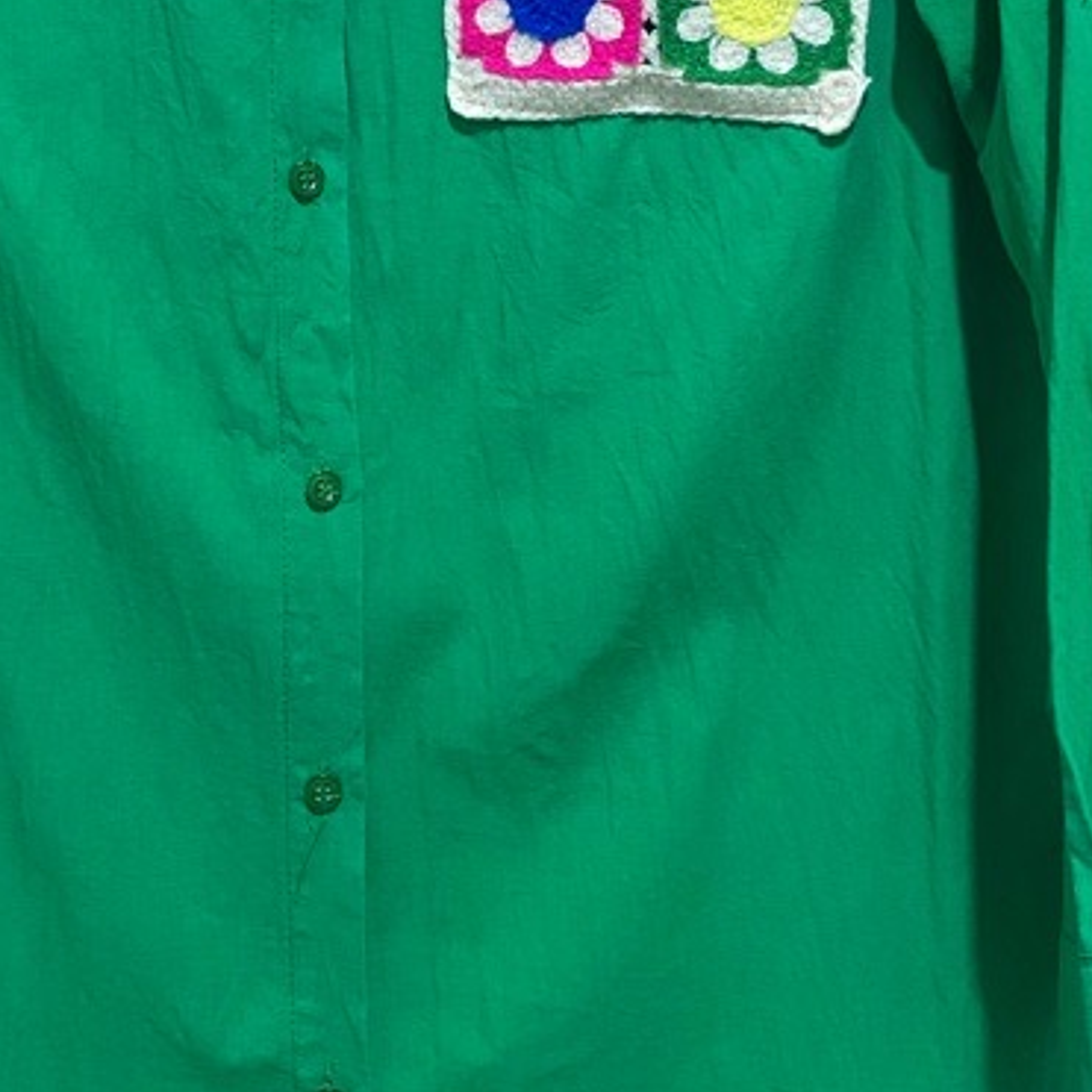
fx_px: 2213
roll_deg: -0.6
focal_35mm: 62
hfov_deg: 27.3
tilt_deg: -7.3
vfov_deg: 27.0
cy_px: 174
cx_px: 268
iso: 250
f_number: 1.8
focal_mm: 4.25
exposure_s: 1/50
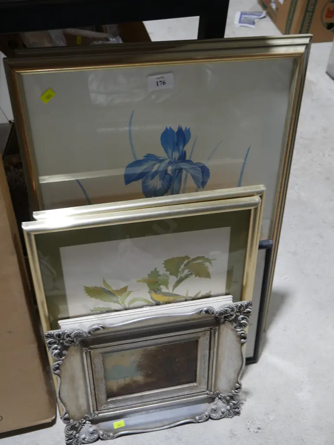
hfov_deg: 37.8
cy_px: 222
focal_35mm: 38
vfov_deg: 49.0
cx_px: 167
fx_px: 488
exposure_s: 1/60
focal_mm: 19
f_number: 4.1
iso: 400
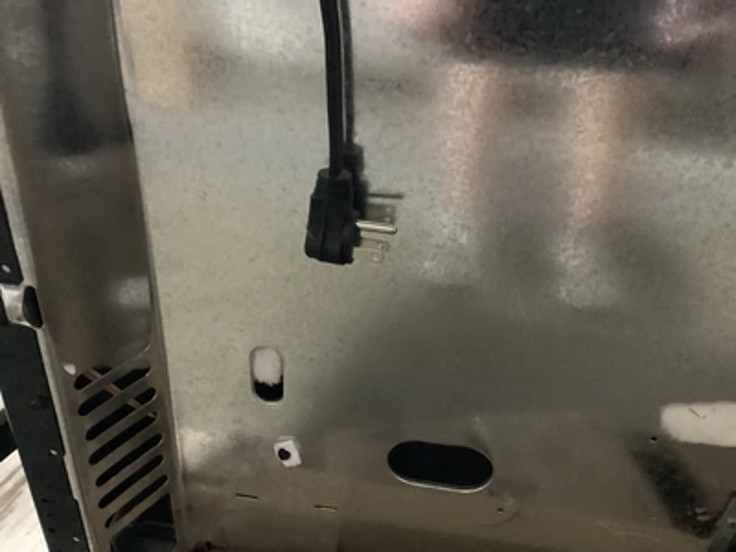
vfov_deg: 45.4
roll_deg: -4.6
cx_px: 368
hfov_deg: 58.4
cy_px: 276
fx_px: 659
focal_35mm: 31
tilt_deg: -31.7
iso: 800
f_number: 2.4
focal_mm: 3.3
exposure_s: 1/17
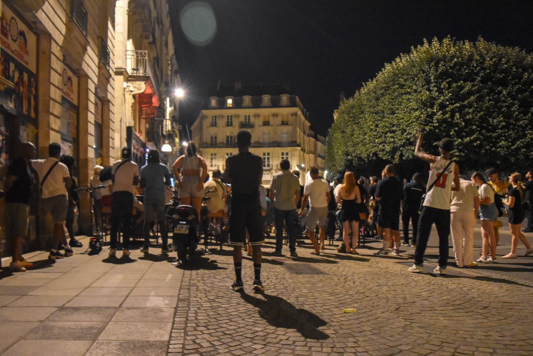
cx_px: 266
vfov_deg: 47.9
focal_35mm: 27
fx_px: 400
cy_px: 178
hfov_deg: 67.4
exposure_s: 1/10
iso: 3200
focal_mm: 18
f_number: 3.5
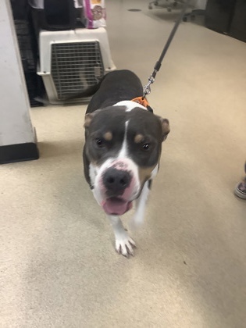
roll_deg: +0.6
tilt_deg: -35.6
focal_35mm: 31
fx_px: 294
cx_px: 123
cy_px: 164
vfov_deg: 58.4
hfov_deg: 45.4
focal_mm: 3.3
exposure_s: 1/60
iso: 160
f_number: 2.4
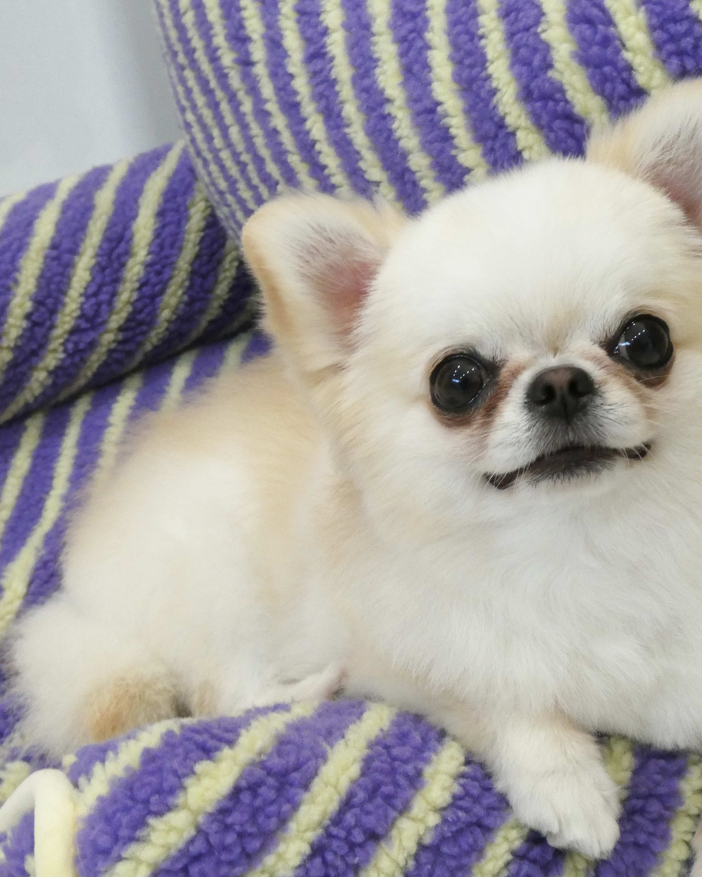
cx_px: 384
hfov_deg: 28.6
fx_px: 1376
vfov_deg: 35.4
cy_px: 442
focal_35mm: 53
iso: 400
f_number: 3.8
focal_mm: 7.2
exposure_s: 1/80
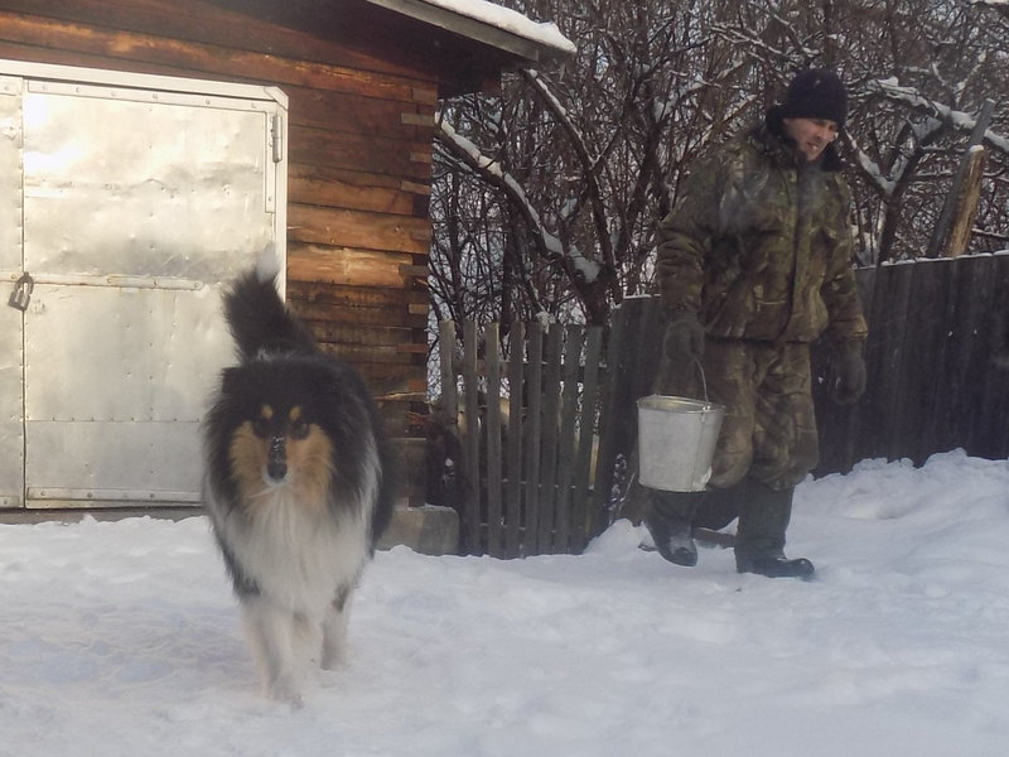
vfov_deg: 51.4
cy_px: 378
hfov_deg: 65.3
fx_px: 787
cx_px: 504
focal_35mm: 27
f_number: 3.2
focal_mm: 4.8
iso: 80
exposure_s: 1/640
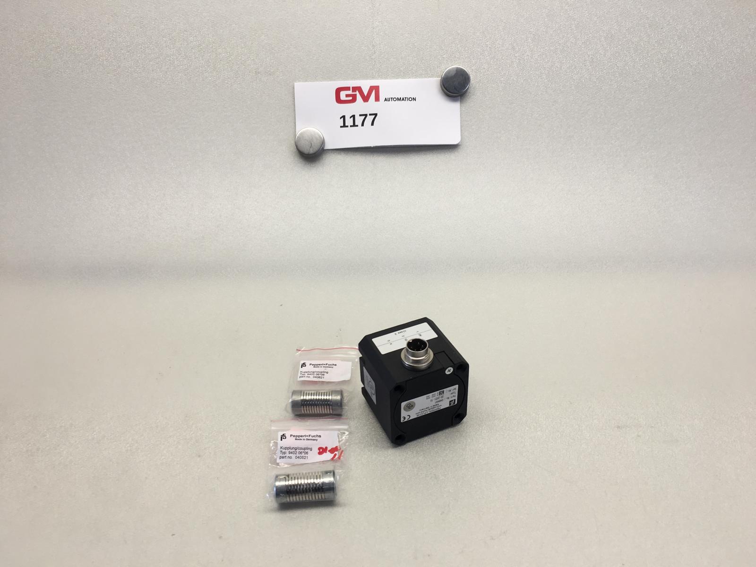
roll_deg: +2.4
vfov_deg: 48.2
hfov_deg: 61.7
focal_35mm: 29
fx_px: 633
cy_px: 284
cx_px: 378
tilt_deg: -32.9
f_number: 2.2
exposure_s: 1/100
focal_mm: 4.15
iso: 25
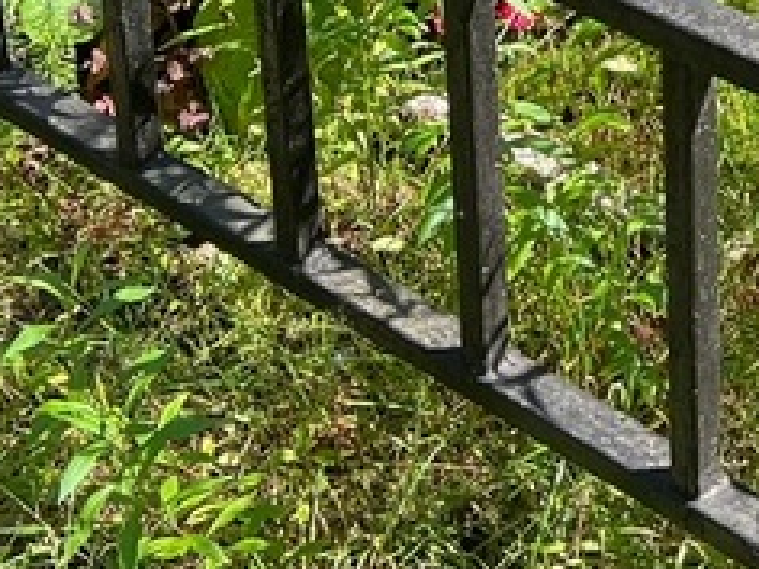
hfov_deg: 16.8
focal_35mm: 113
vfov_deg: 12.1
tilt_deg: -15.1
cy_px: -444
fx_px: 2478
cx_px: 852
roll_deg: +3.8
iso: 50
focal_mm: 5.7
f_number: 1.5
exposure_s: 1/775
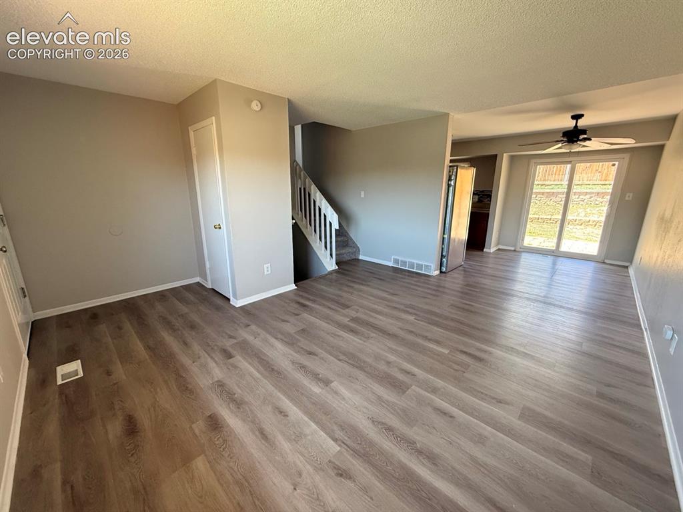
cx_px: 342
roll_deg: -0.3
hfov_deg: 102.1
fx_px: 276
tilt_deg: -13.4
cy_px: 256
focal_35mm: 14
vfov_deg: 85.7
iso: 250
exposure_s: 1/99
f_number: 2.2
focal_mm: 2.22
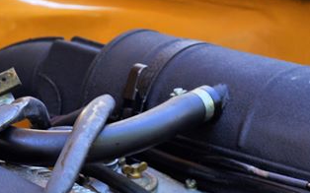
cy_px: 162
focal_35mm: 255
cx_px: -111
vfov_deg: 5.1
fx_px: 2154
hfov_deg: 8.1
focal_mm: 82
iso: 320
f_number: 5.6
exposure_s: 1/100
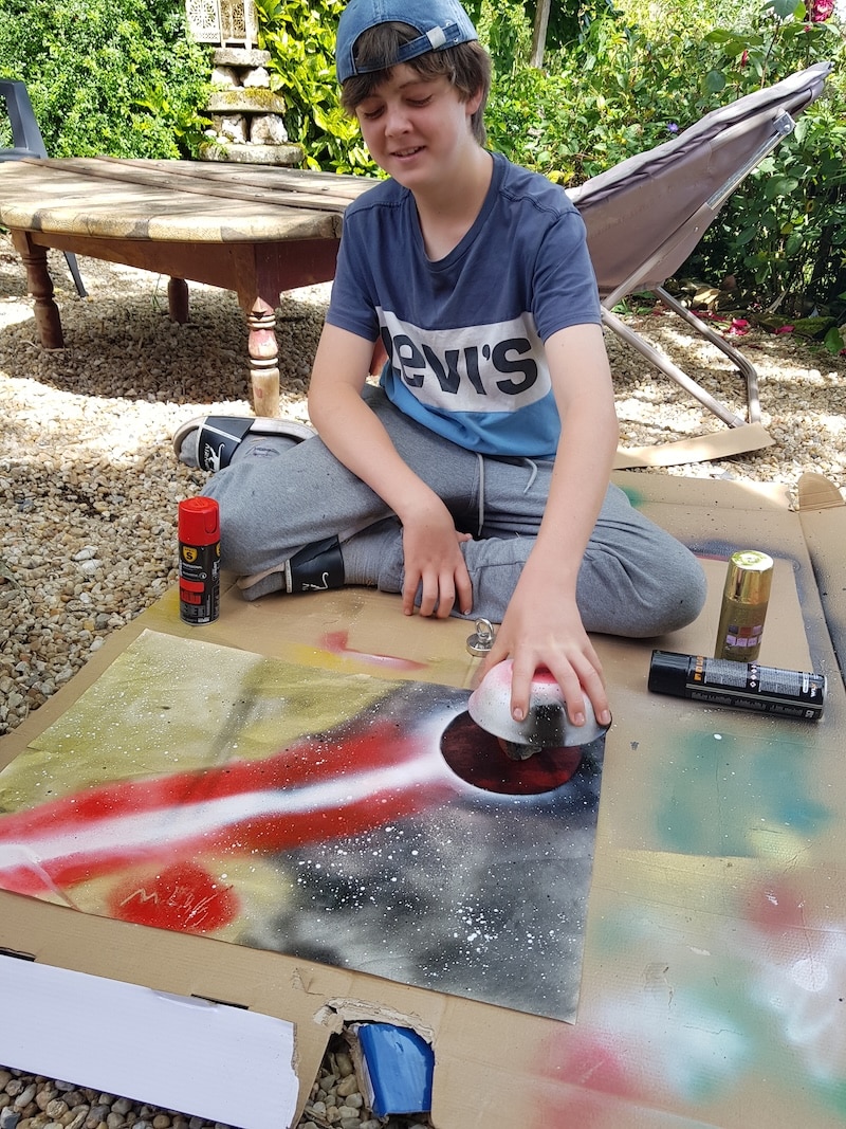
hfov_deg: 53.1
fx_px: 847
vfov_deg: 67.3
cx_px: 423
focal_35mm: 26
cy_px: 564
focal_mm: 4.3
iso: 40
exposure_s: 1/326
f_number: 1.7
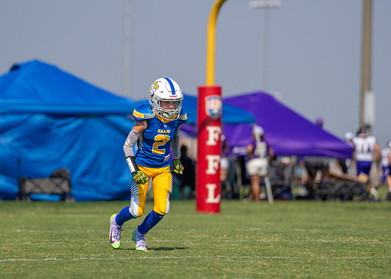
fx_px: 3588
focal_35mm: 323
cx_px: 148
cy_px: 143
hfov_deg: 6.2
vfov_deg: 4.5
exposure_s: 1/3200
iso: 100
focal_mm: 200
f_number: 2.8
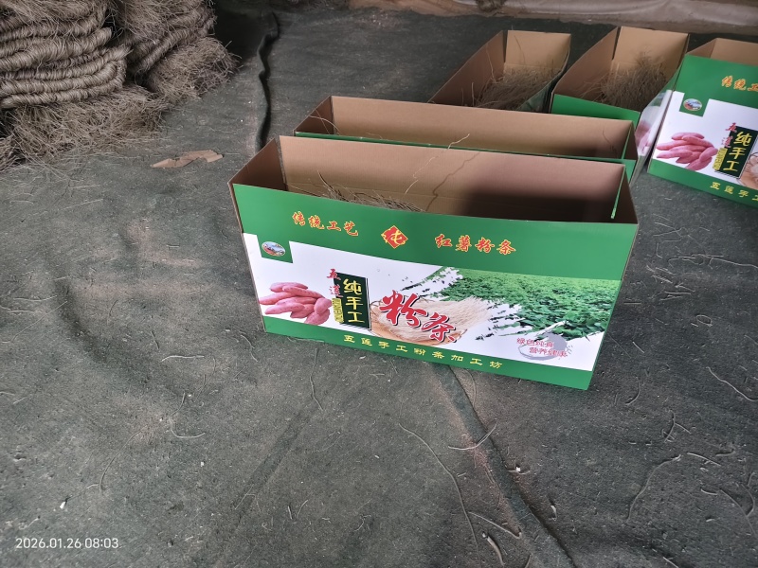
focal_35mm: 24
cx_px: 379
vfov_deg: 56.8
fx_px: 526
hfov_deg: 71.6
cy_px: 284
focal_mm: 5.56
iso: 3850
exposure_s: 1/33.3
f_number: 1.88
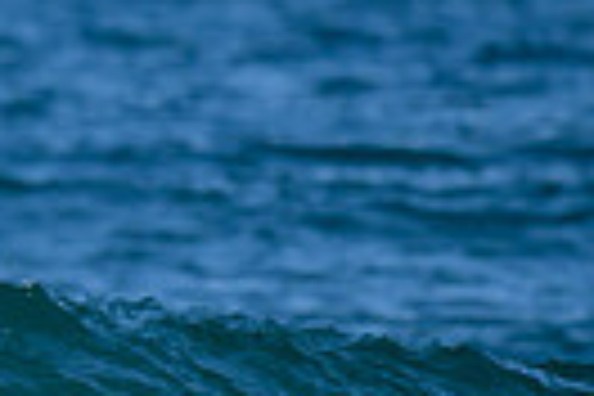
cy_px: 257
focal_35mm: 4835
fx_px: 79771
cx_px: -1011
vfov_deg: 0.3
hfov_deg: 0.4
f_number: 6.3
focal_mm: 800
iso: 250
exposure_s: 1/2000
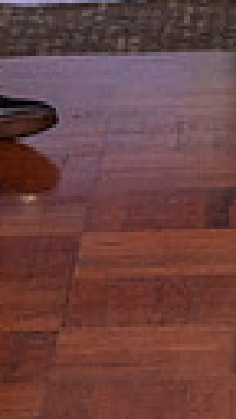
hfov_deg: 3.5
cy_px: -208
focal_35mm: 332
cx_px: 901
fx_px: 3693
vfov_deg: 6.4
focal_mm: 70
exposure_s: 1/200
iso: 1250
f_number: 2.8
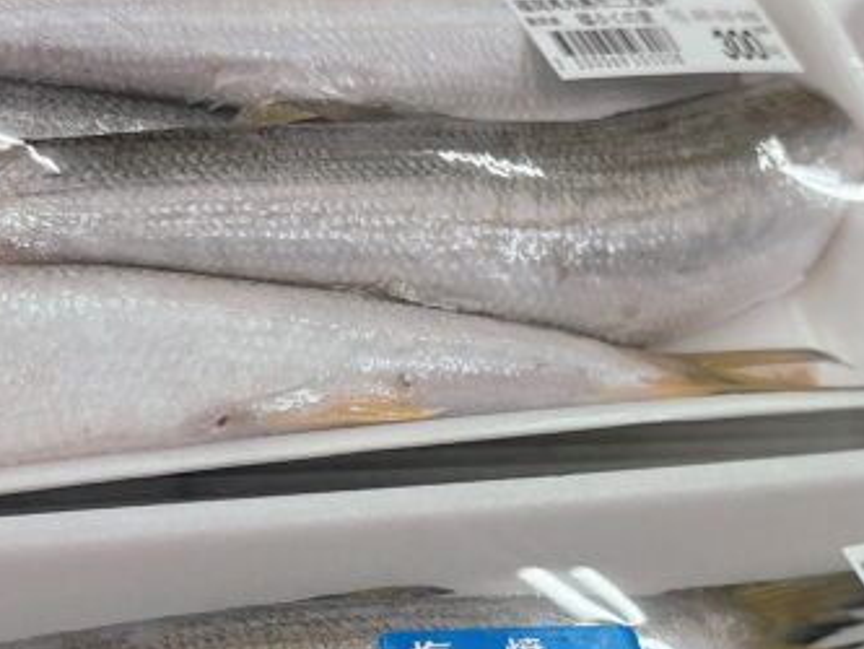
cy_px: 592
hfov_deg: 25.1
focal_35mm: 75
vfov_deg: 19.3
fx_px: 1873
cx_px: 807
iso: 100
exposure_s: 1/120
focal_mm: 5.96
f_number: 1.6
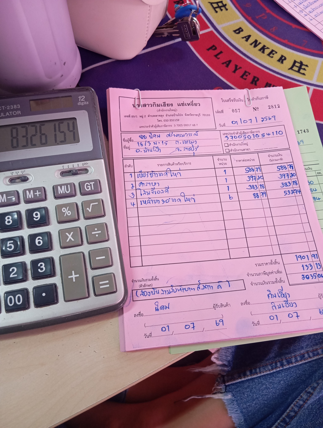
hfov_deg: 49.9
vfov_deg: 63.4
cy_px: 214
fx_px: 347
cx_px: 162
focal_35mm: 28
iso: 1433
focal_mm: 4.22
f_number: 1.8
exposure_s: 1/33.3
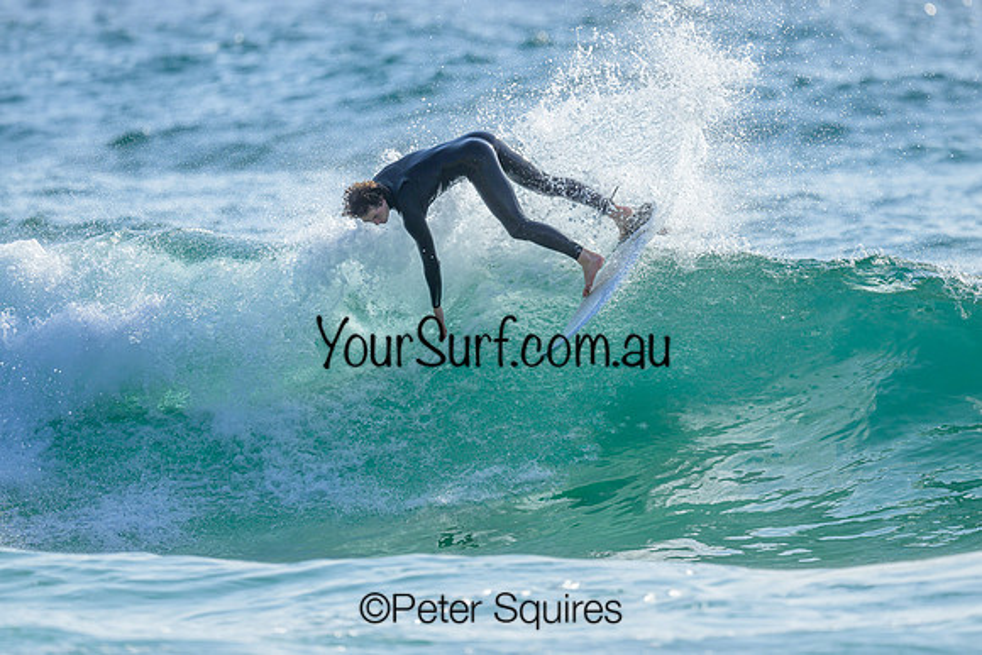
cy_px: 328
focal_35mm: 800
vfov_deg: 1.7
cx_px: 491
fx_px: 21826
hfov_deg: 2.6
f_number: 6.3
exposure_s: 1/2000
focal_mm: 800
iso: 280
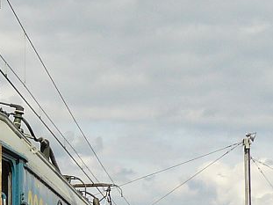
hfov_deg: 13.5
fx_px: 1096
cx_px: -121
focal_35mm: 139
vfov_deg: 10.4
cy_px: 281
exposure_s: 1/500
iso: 100
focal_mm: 6
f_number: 5.6
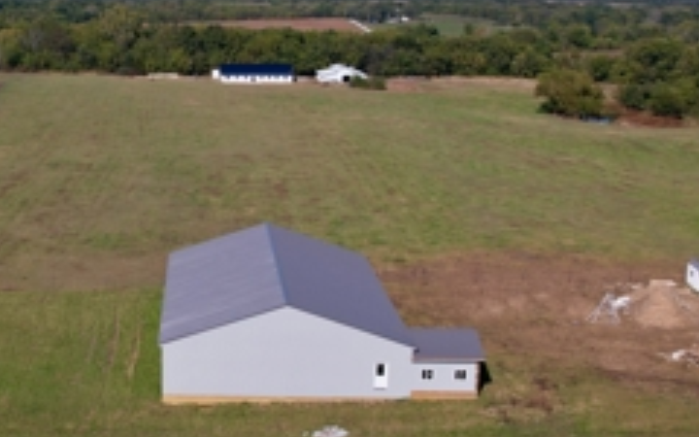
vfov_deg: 30.5
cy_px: 239
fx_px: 800
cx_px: 76
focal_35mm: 42
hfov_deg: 43.3
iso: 100
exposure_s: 1/100
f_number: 2.8
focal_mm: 8.38
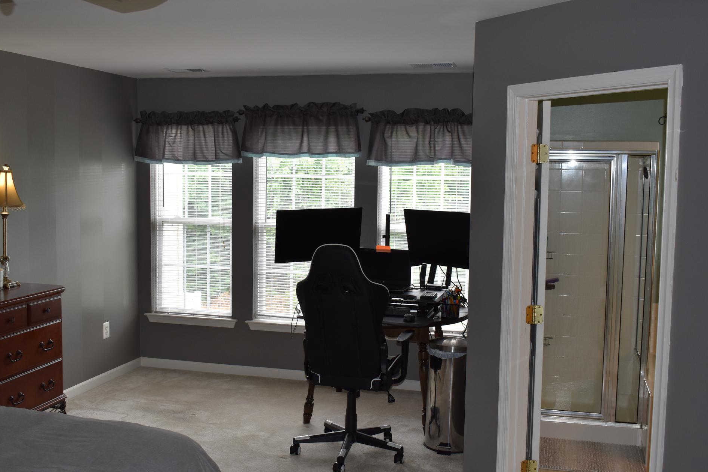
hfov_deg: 47.8
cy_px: 252
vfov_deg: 33.0
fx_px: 797
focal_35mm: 41
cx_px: 326
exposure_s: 1/125
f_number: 5.6
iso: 360
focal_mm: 25
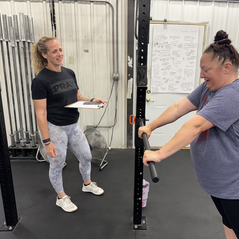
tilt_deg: -16.3
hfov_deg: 55.4
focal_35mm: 29
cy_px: 122
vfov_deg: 55.6
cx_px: 136
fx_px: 227
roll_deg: -1.3
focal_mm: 6.76
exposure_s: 1/120
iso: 160
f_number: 1.78
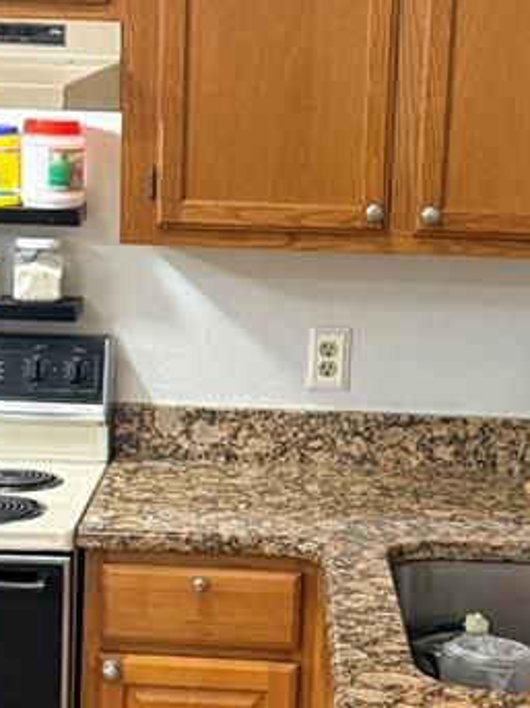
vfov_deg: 23.3
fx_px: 1716
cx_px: 239
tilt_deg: -8.4
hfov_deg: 17.6
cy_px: 361
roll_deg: -2.0
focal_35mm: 84
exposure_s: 1/60
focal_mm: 6.76
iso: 500
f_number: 1.78
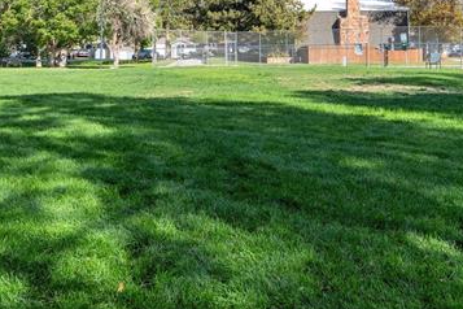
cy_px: 39
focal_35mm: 43
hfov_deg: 45.2
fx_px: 553
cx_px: 280
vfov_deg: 30.0
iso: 100
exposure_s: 1/60
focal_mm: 16
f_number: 8
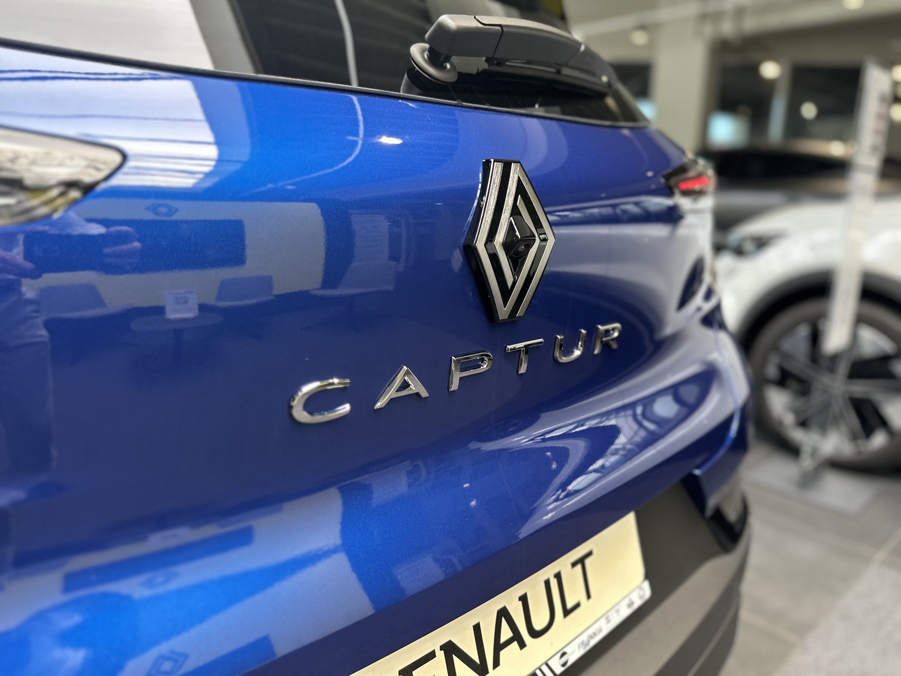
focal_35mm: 24
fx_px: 625
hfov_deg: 71.6
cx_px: 450
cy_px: 338
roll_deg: -1.9
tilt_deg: -12.4
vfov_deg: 56.8
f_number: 1.78
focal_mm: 6.86
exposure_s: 1/139
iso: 100
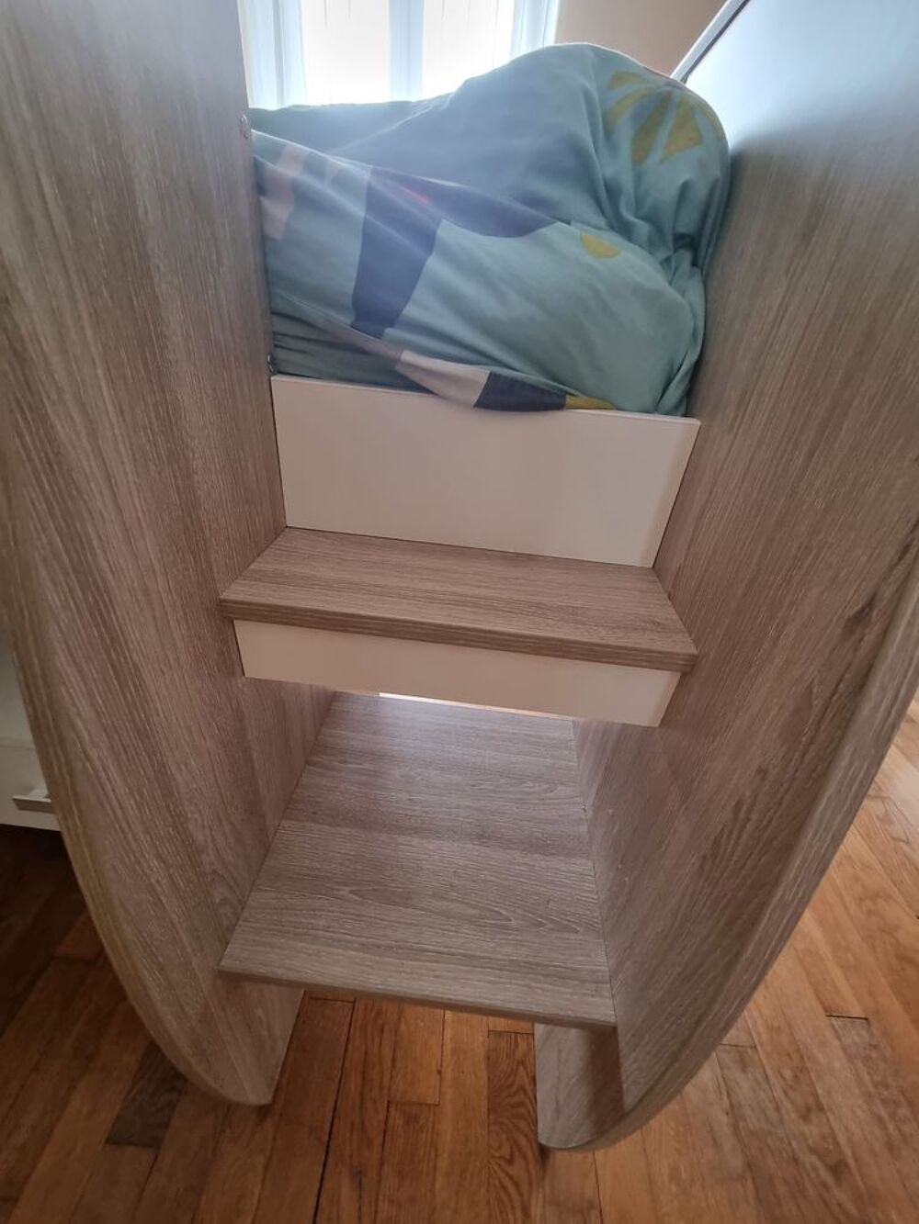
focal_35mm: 13
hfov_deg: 89.9
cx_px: 460
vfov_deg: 106.2
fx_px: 460
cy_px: 612
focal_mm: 2.2
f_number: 2.2
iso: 640
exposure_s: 1/33
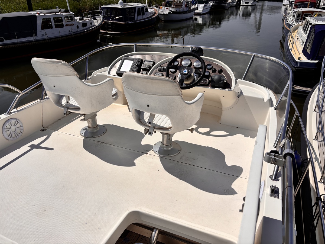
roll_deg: -0.5
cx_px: 162
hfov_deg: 67.3
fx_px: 244
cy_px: 122
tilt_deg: -27.1
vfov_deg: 53.1
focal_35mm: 26
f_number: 1.6
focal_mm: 5.96
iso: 50
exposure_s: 1/12195
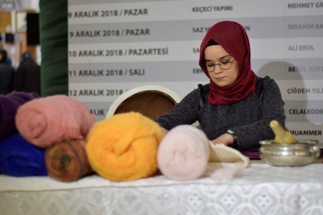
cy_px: 108
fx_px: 673
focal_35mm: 75
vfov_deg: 18.2
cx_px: 162
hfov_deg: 27.0
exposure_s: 1/100
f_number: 1.8
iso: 800
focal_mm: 50
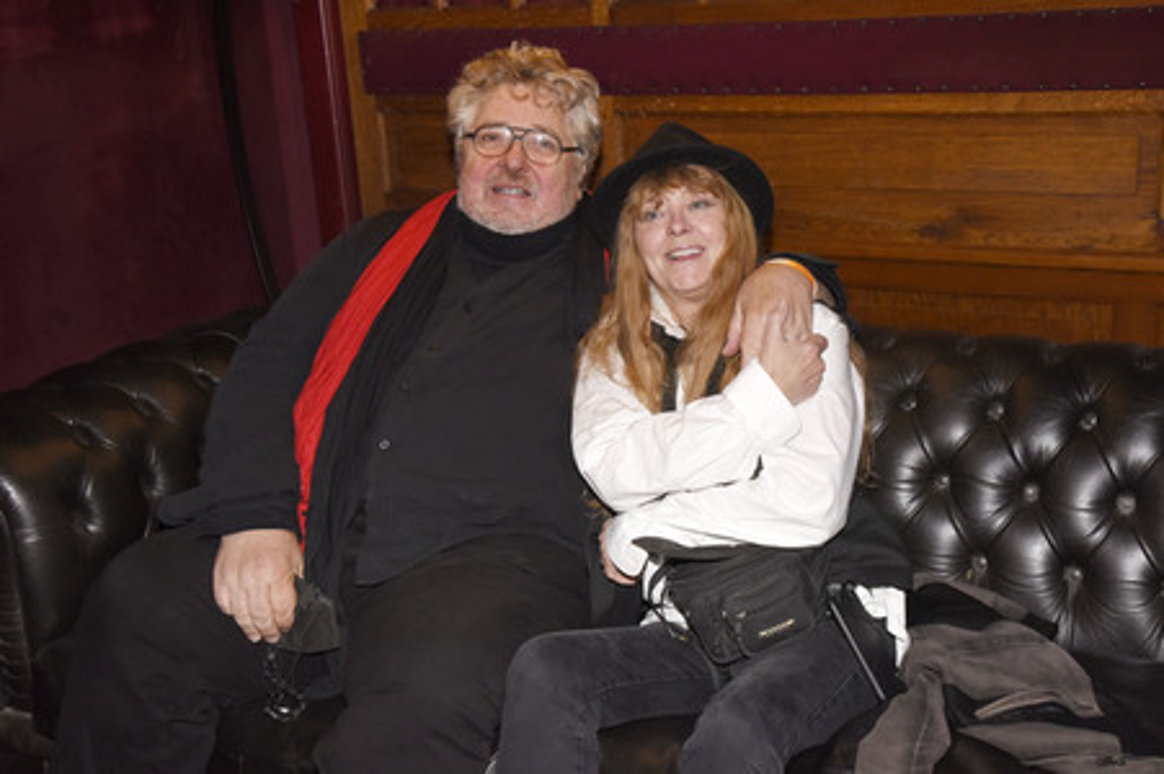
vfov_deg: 30.5
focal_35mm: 44
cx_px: 582
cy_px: 387
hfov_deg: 44.5
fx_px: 1422
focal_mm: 44
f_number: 6.3
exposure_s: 1/60
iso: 2000
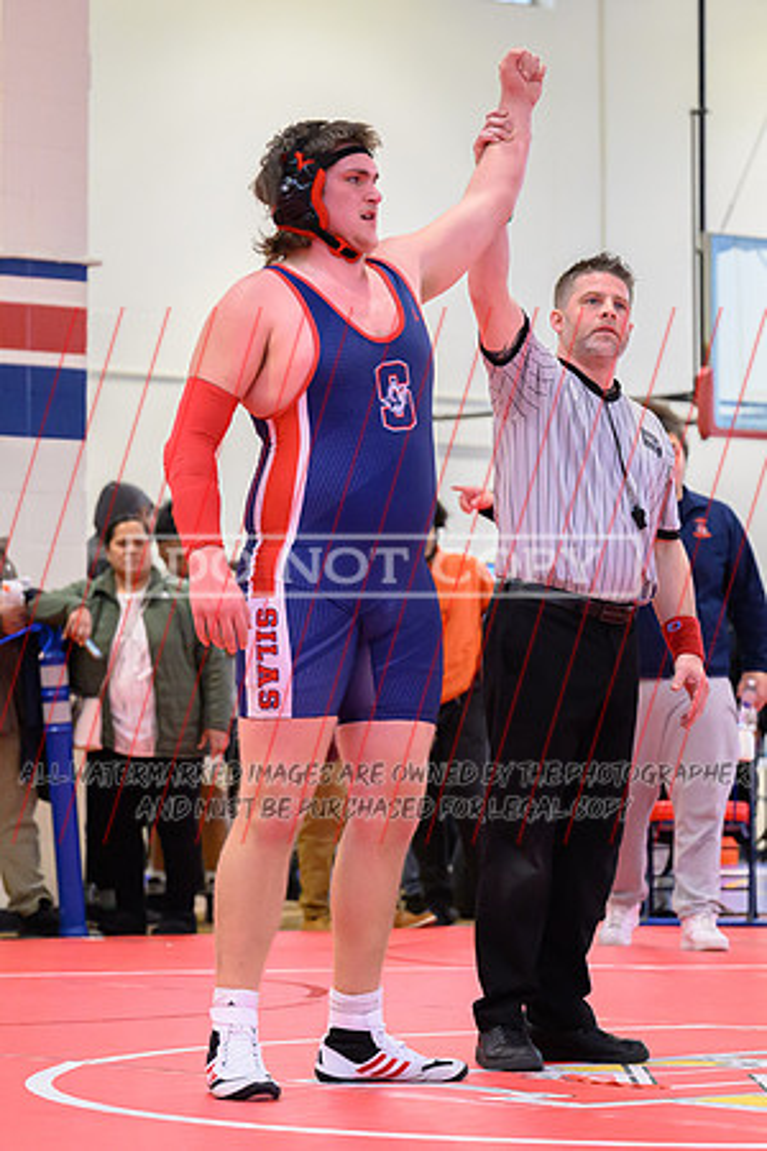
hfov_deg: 10.7
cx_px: 404
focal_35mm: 129
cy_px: 472
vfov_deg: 15.9
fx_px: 4108
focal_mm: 72
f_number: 2.8
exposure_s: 1/800
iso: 5600
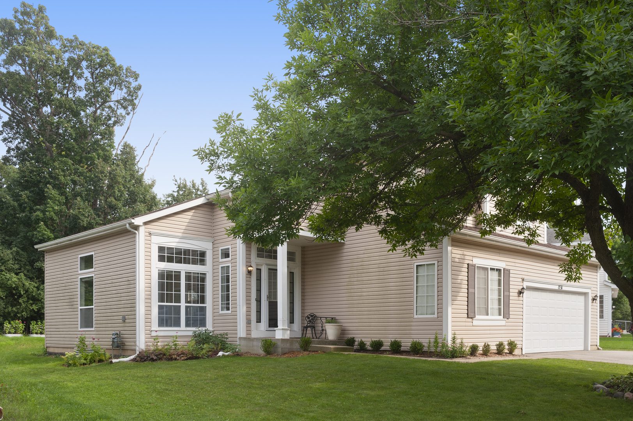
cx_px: 316
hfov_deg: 58.7
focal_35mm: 32
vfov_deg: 41.1
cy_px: 210
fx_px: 562
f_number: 8
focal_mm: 32
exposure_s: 1/400
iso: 400
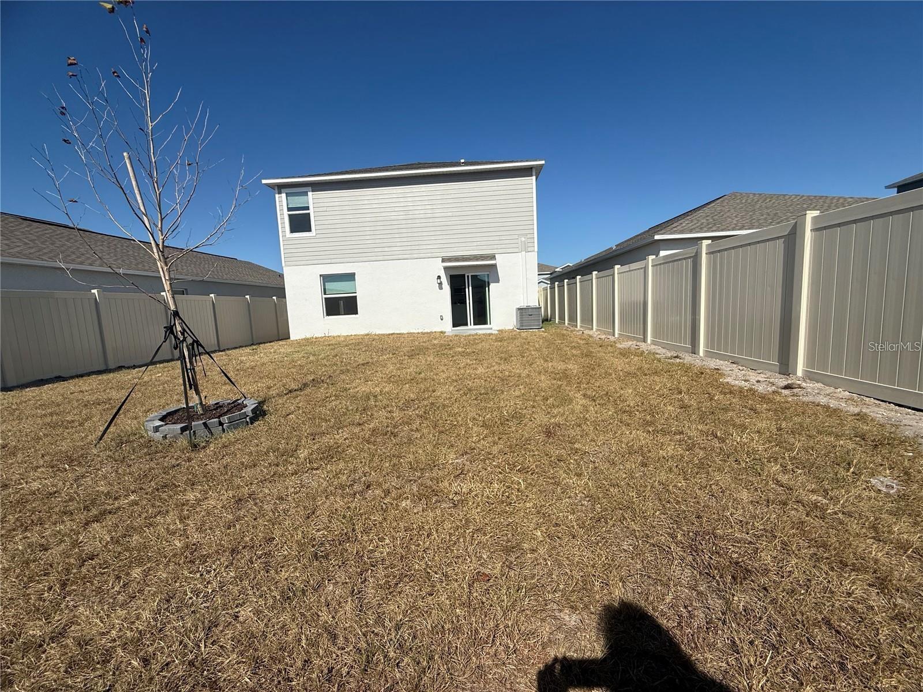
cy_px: 346
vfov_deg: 85.7
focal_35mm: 14
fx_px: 373
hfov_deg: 102.1
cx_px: 462
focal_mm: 2.22
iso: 50
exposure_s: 1/4425
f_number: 2.2
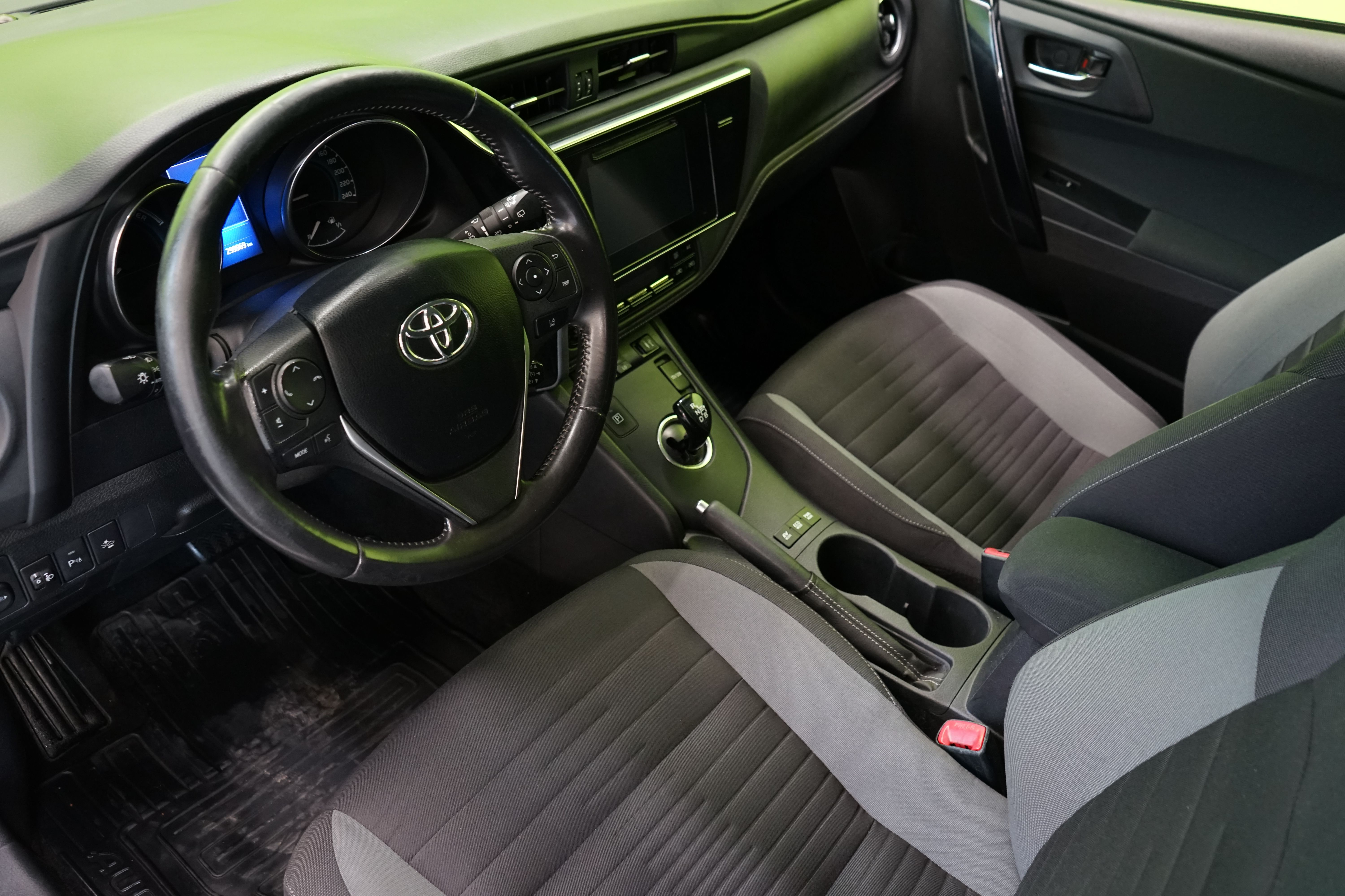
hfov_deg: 63.7
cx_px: 672
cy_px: 448
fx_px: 1083
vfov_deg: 45.0
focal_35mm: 29
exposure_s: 1/20
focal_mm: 29
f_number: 5
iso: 2000
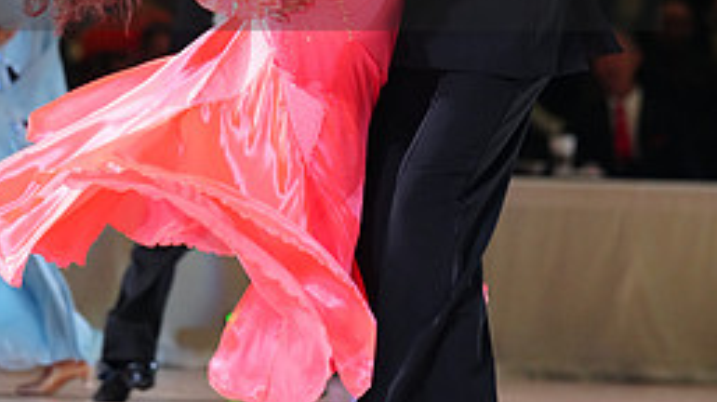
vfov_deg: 3.0
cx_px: 280
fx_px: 7693
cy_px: -61
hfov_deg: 5.3
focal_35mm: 405
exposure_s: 1/400
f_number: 2.8
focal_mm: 171
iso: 2000
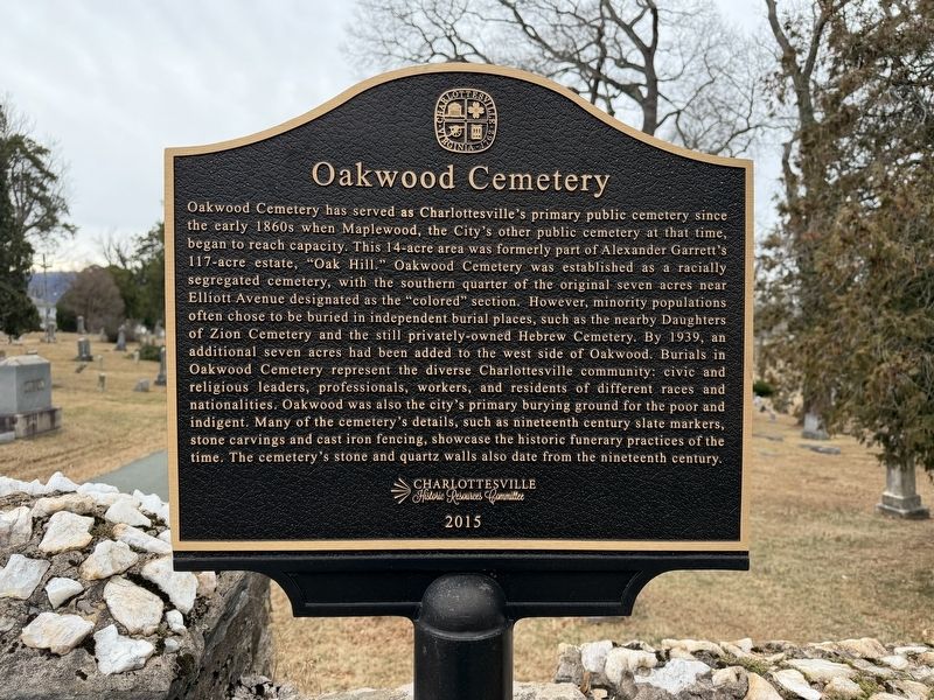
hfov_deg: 71.6
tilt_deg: -2.9
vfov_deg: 56.8
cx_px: 467
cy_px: 350
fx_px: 648
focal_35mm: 24
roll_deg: -0.1
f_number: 1.78
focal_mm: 6.76
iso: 100
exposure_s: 1/593
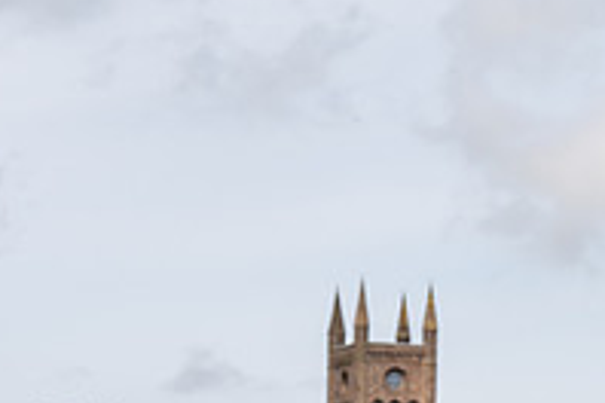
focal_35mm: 205
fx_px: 3445
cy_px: 542
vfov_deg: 6.6
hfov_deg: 10.0
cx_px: 547
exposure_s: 1/800
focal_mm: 70
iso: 100
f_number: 4.5
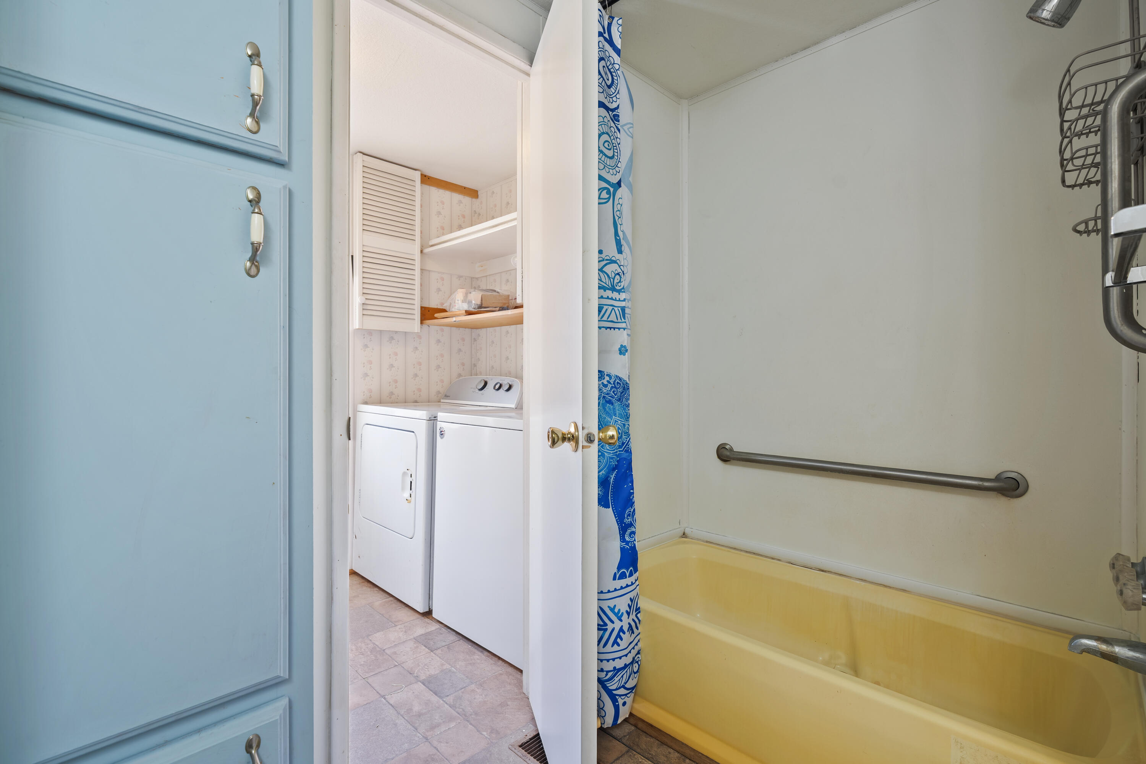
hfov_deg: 96.7
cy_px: 382
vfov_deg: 73.7
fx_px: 509
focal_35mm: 16
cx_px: 573
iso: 100
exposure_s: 2.5
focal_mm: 16
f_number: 7.1
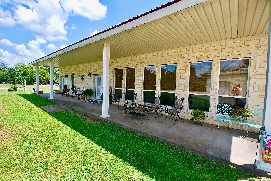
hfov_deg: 100.3
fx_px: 113
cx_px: 136
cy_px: 90
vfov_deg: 77.5
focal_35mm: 15
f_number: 7.1
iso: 100
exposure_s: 1/160
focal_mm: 10
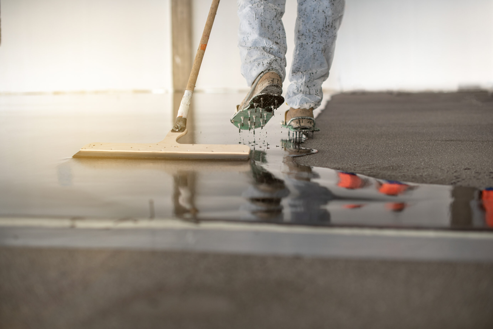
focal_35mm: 50
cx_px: 246
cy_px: 164
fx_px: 685
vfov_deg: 27.0
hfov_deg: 39.6
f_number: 2.8
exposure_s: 1/400
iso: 400
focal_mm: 50
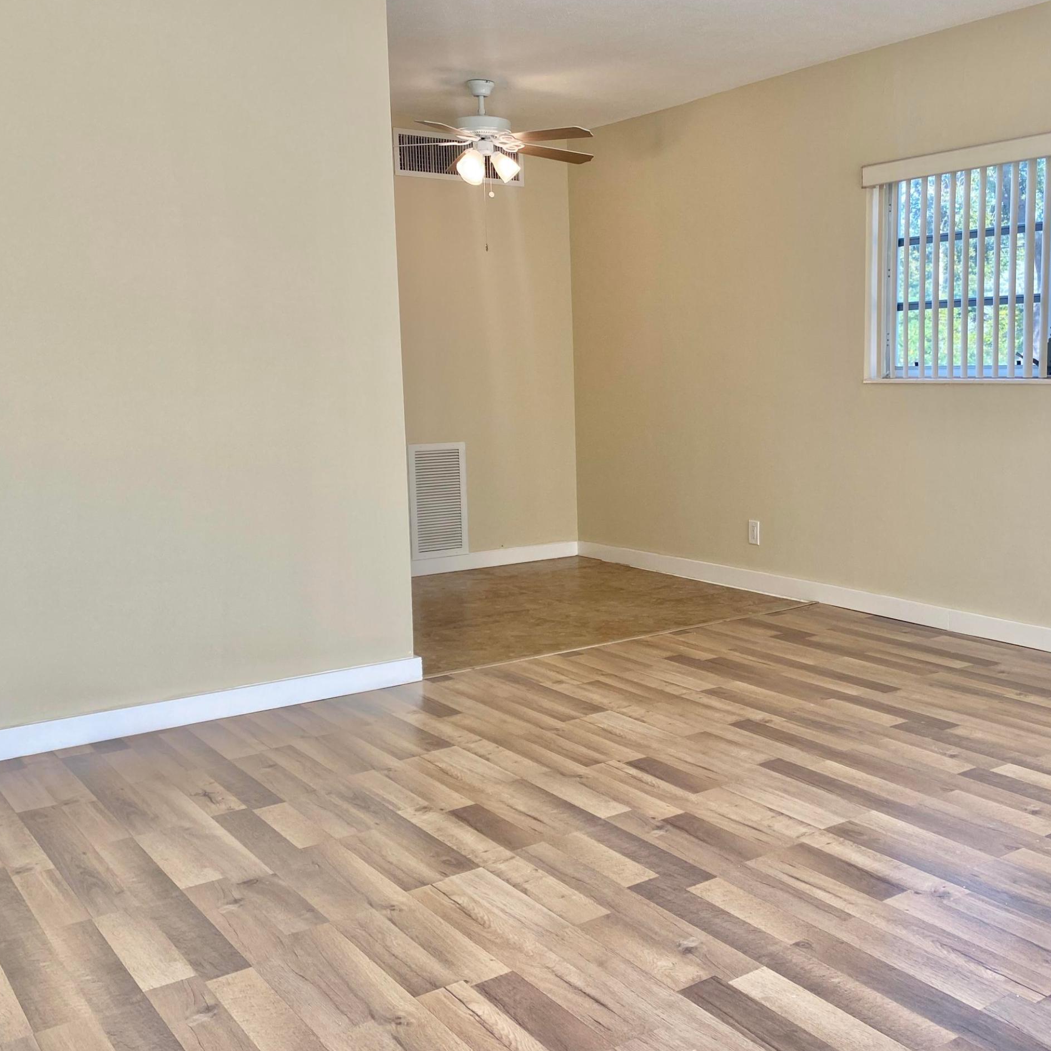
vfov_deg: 47.2
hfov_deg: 46.6
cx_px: 685
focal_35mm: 35
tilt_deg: -6.4
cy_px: 512
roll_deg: +0.7
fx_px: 1202
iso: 32
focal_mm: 4.25
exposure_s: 1/159
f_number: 1.8
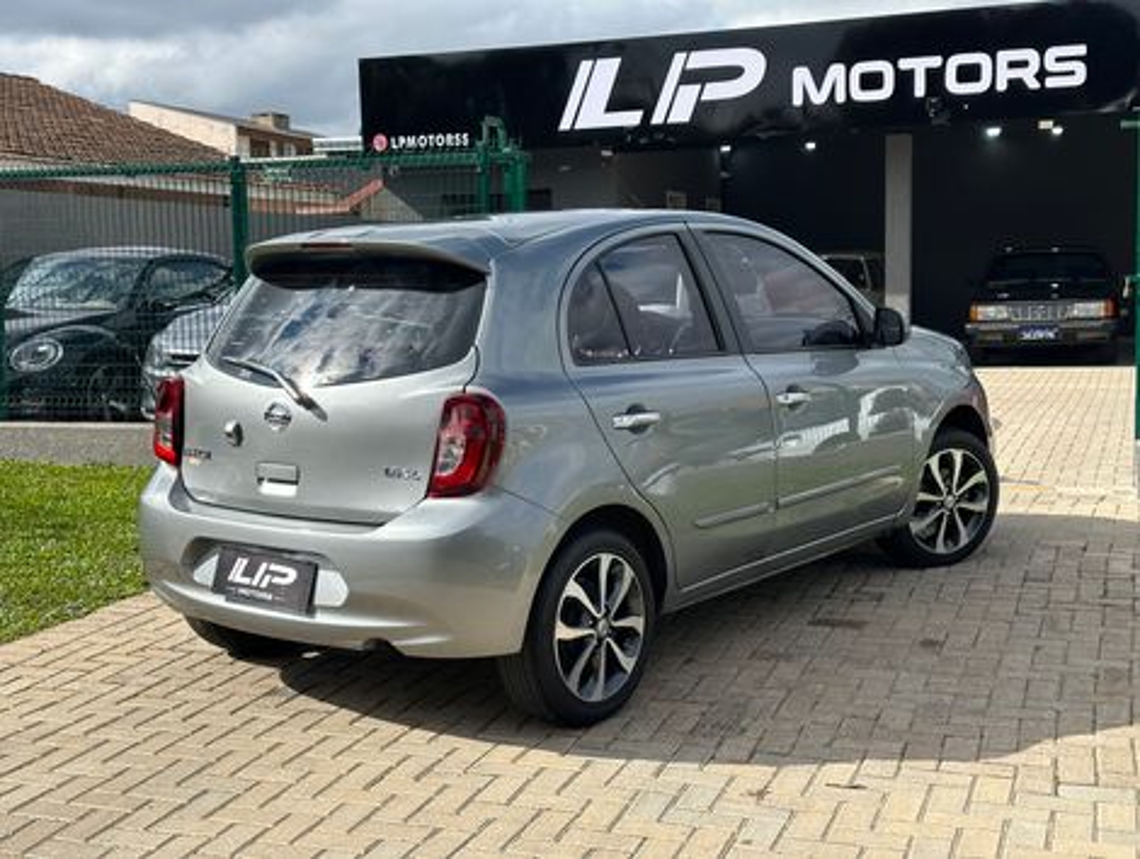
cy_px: 430
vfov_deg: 30.3
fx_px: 1583
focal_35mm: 48
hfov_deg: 39.6
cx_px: 570
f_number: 1.78
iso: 64
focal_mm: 6.86
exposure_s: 1/2890
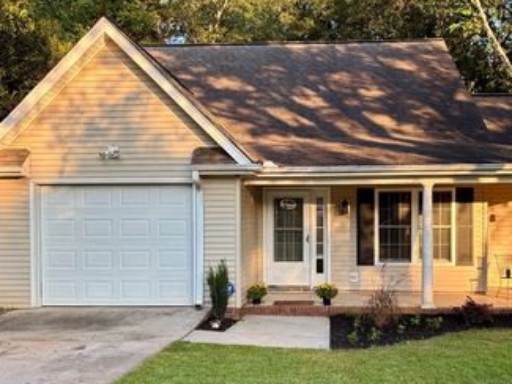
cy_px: 224
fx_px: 592
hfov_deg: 46.6
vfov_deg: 35.9
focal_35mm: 40
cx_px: 301
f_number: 1.6
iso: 50
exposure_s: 1/348
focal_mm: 5.96
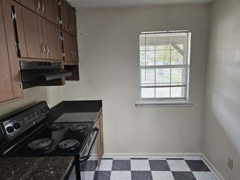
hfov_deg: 71.6
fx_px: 166
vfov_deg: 56.8
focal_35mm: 24
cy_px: 93
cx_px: 118
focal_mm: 5.4
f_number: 1.8
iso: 320
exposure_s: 1/120
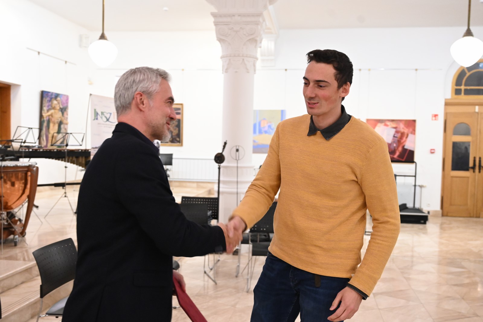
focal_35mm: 36
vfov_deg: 36.8
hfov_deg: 53.2
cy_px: 161
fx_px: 483
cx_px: 242
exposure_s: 1/100
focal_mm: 36
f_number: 4
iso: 6400
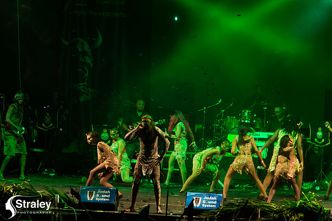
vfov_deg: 4.4
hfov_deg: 6.7
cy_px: 110
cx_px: 166
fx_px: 2857
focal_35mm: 310
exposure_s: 1/200
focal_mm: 310
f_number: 5.6
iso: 3200
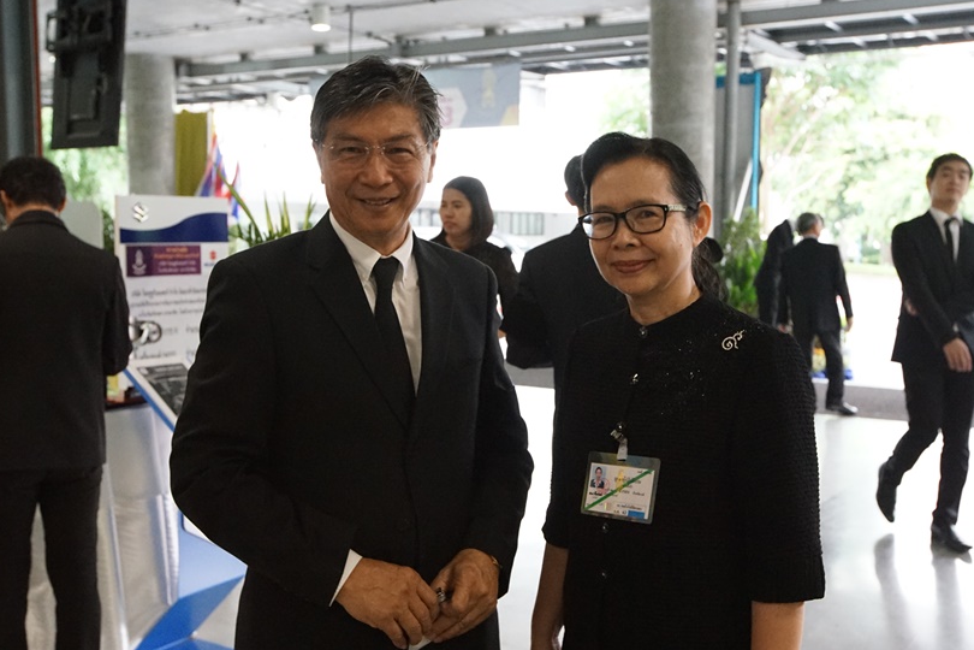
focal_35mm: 42
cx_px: 493
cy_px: 321
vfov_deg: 31.9
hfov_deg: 46.4
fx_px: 1136
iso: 6400
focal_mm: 34
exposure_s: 1/160
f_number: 5.6
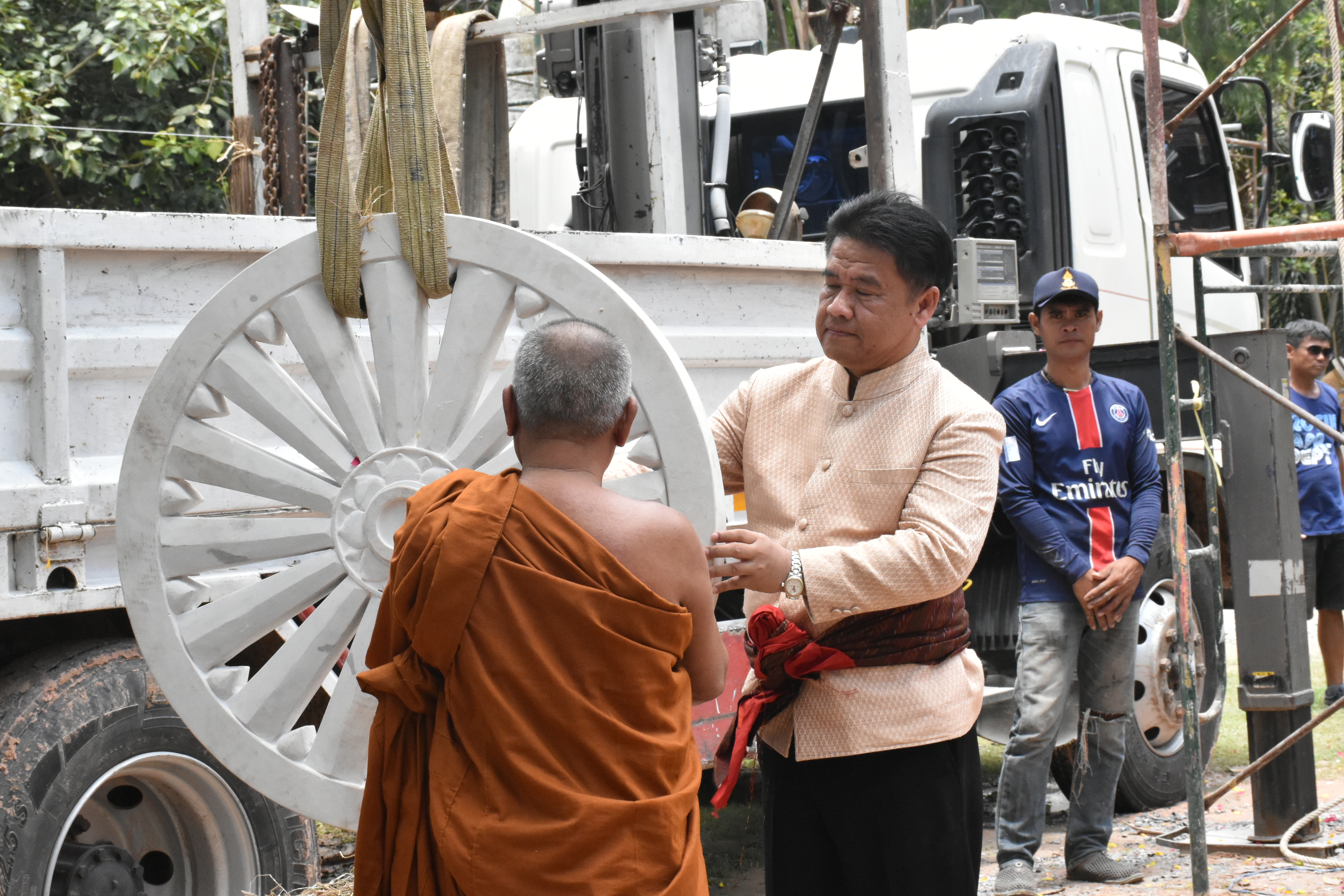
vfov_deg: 17.7
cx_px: 673
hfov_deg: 26.3
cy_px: 430
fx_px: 2874
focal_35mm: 77
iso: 2500
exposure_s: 1/640
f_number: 13
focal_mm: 48
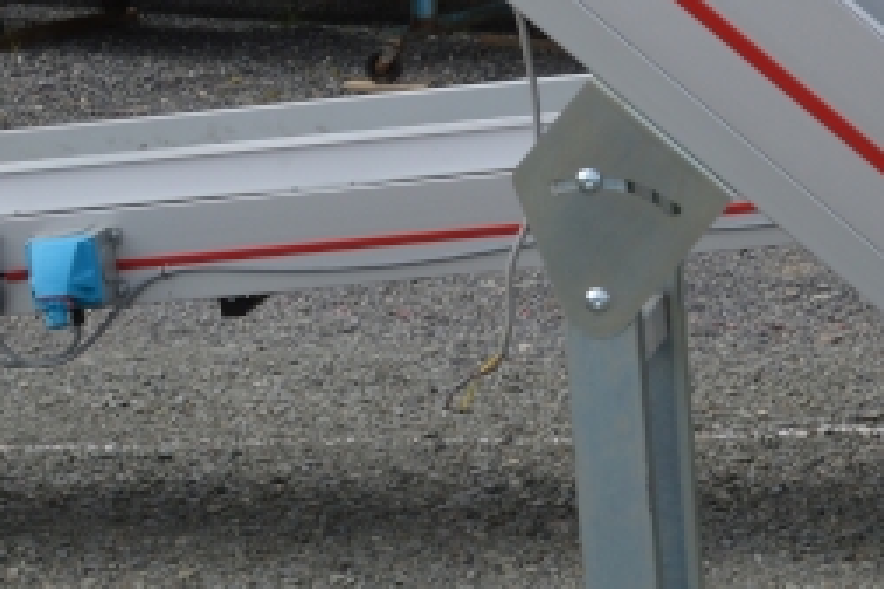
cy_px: 93
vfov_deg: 10.4
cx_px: 1035
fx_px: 3217
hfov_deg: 15.1
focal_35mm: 131
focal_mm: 22
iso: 100
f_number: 8
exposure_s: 1/250
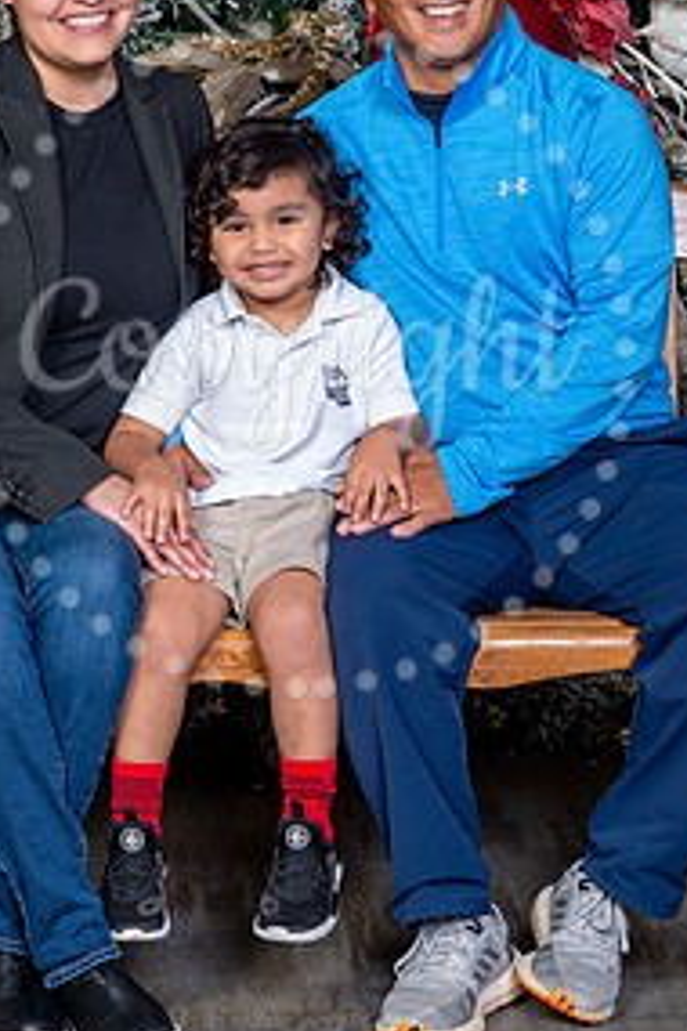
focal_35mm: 134
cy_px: 355
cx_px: 298
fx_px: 3835
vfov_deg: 15.3
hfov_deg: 10.2
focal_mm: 85
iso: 400
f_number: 8
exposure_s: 1/125
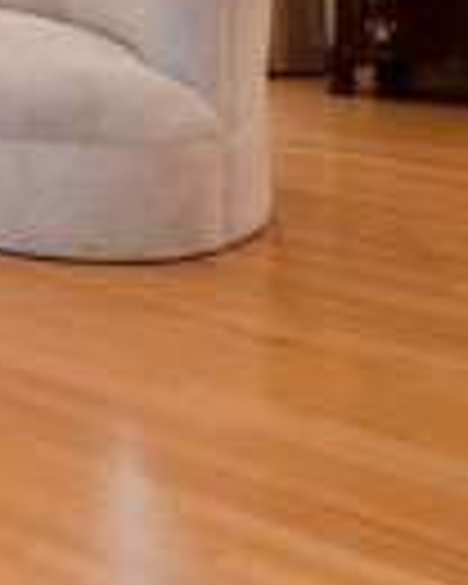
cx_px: -432
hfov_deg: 15.3
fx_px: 1437
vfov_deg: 20.9
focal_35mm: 83
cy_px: -182
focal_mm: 12
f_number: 8
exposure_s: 1/6
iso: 200
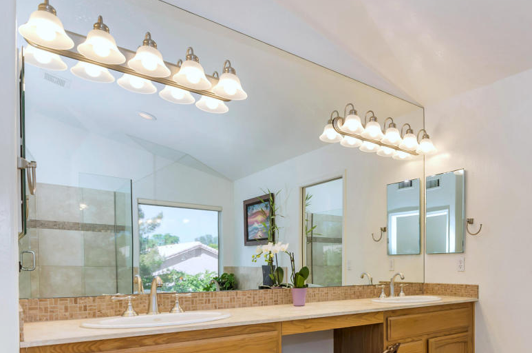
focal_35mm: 27
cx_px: 397
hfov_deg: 63.7
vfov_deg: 46.2
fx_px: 398
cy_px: 260
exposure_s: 1/100
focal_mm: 12
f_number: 6.3
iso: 400
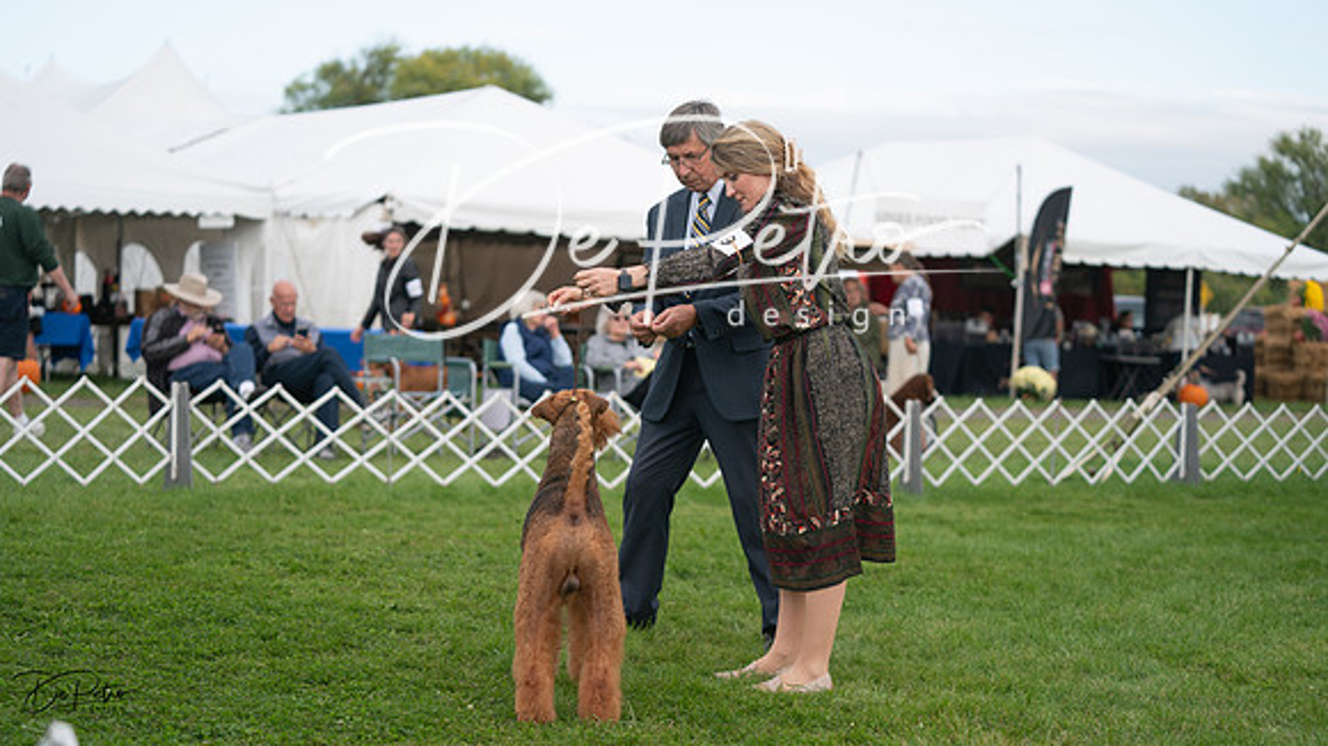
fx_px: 2581
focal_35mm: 73
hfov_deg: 28.9
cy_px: 373
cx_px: 664
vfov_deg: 16.5
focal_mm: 70
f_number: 2.8
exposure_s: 1/800
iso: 125
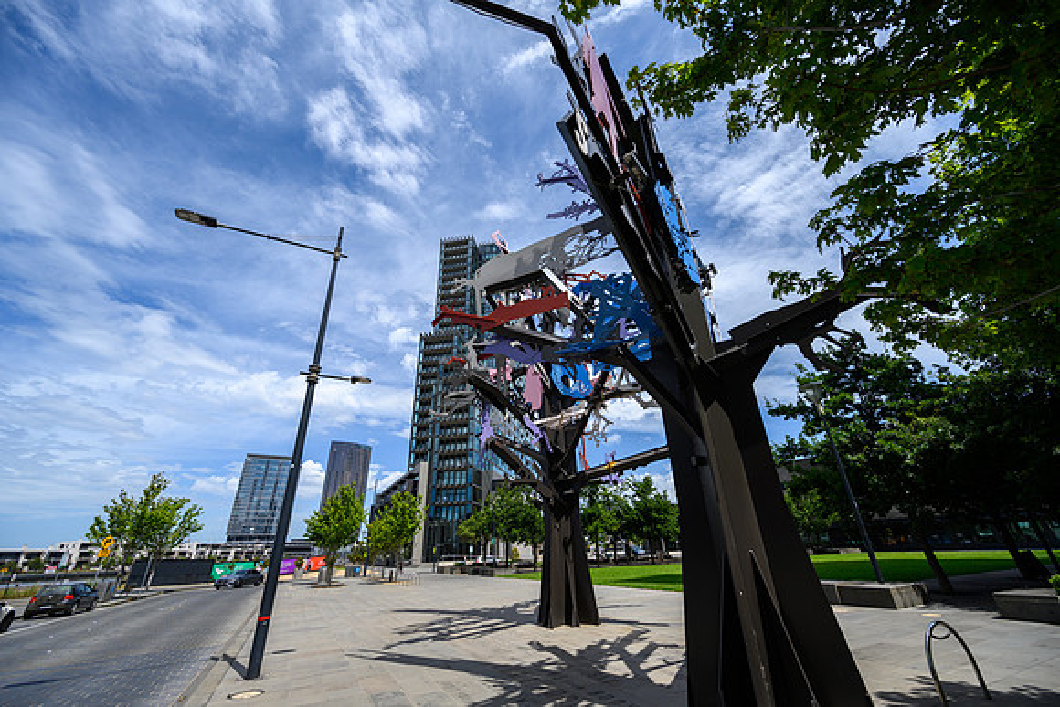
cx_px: 530
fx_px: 412
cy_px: 354
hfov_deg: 104.2
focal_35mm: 14
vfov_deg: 81.2
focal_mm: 14
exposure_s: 1/800
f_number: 5.6
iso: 100
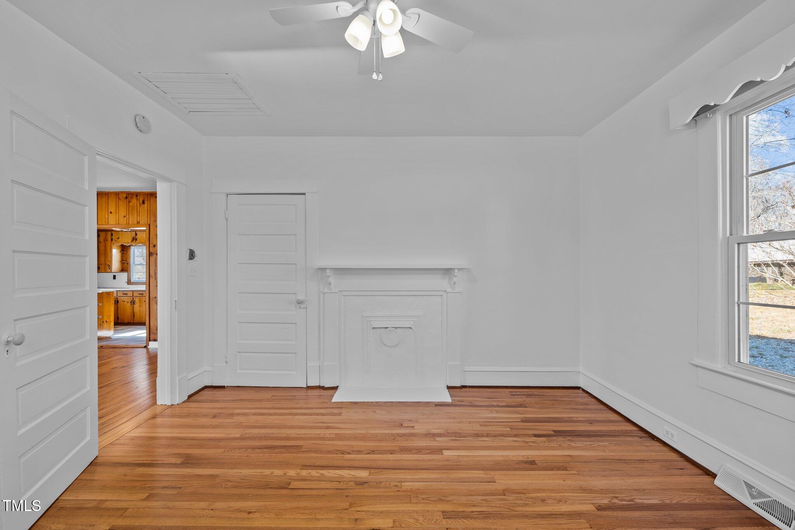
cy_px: 265
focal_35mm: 14
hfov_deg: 104.3
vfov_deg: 81.2
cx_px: 398
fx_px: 309
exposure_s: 1/5
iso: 200
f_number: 7.1
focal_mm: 14
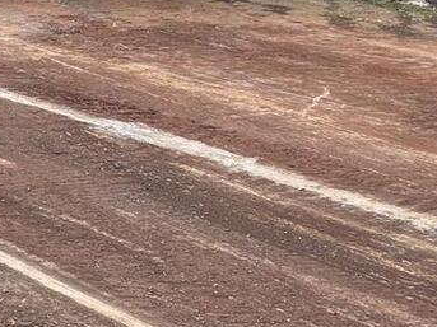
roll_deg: +0.3
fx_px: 2297
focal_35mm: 182
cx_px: -206
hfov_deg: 10.5
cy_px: -4
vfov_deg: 8.1
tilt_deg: -12.3
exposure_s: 1/121
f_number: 1.6
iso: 32
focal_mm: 5.96
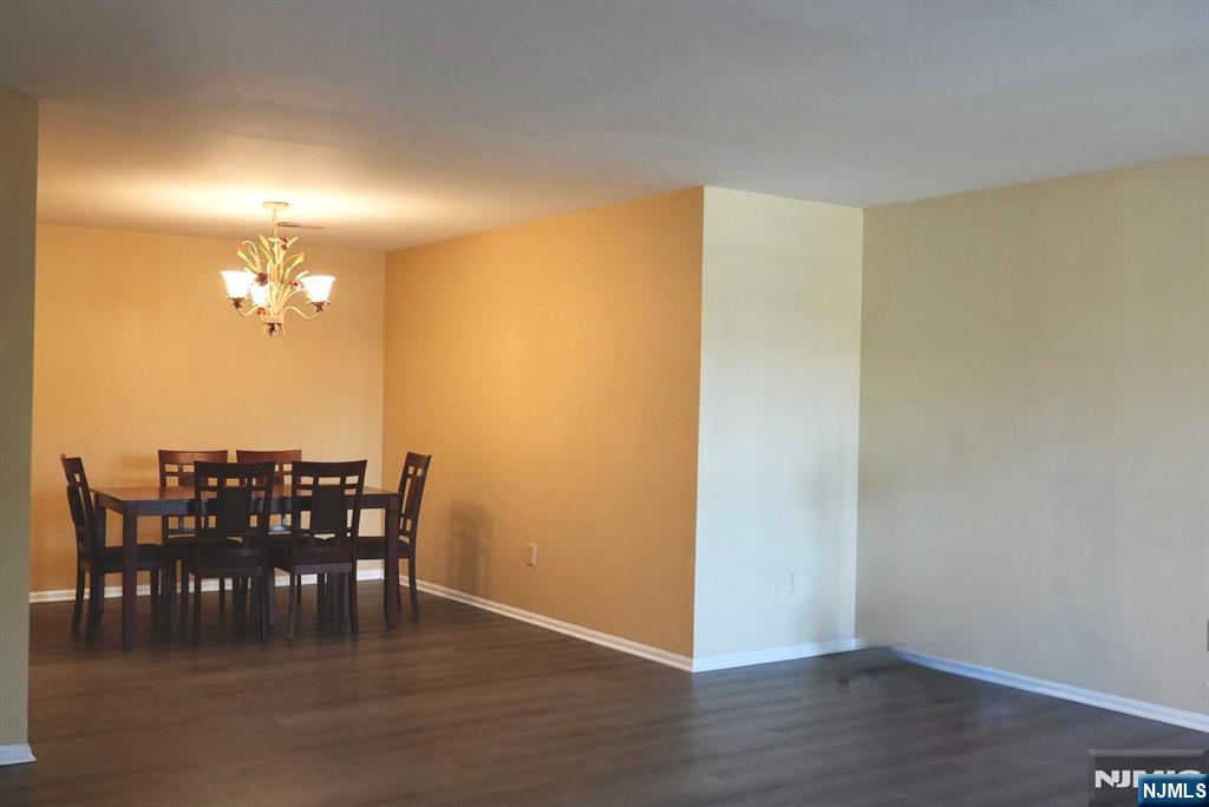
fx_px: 1210
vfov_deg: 36.9
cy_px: 404
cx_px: 604
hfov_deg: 53.1
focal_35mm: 36
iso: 2500
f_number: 4
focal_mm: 24
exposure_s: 1/160
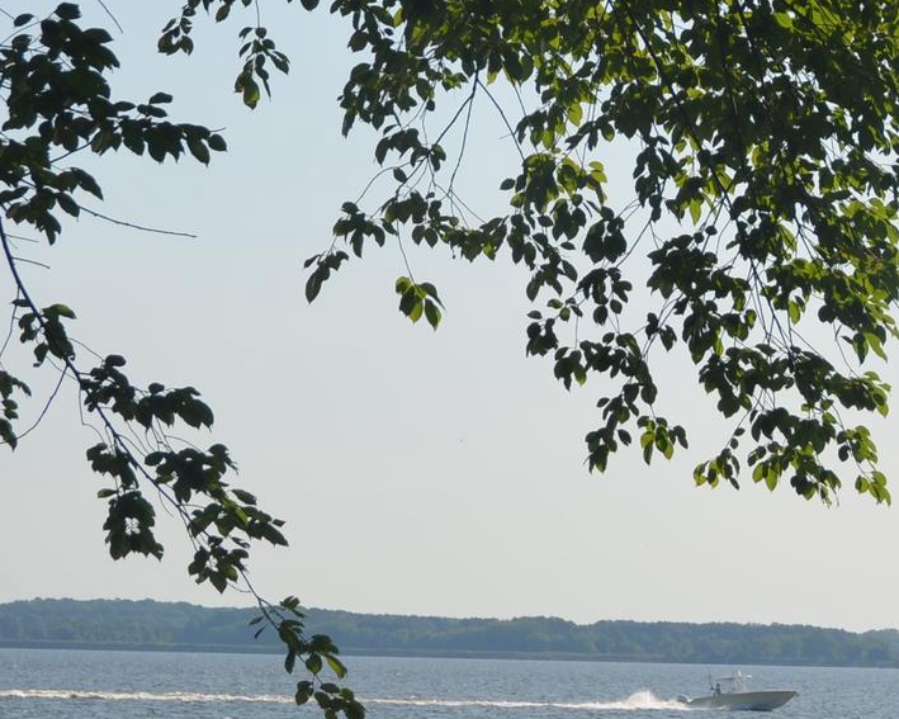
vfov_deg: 7.6
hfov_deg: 9.4
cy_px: 600
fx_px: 5400
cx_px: 1137
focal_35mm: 203
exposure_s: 1/400
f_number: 10
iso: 100
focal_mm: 50
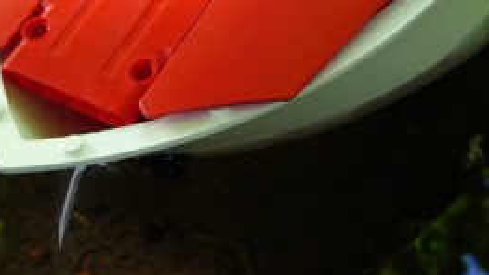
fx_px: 1803
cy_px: -372
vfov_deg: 8.1
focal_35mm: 139
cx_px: 459
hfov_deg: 15.2
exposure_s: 1/80
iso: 200
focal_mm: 7.4
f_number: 3
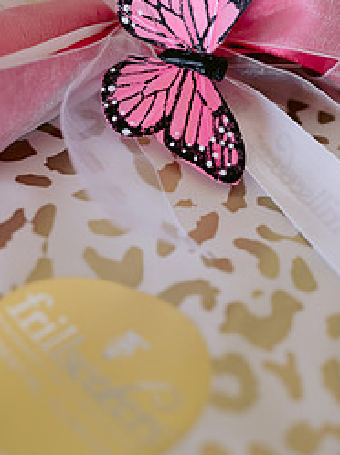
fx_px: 1142
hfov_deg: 16.9
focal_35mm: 87
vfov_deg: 22.5
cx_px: 185
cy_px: 177
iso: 400
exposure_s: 1/200
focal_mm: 50
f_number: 2.8
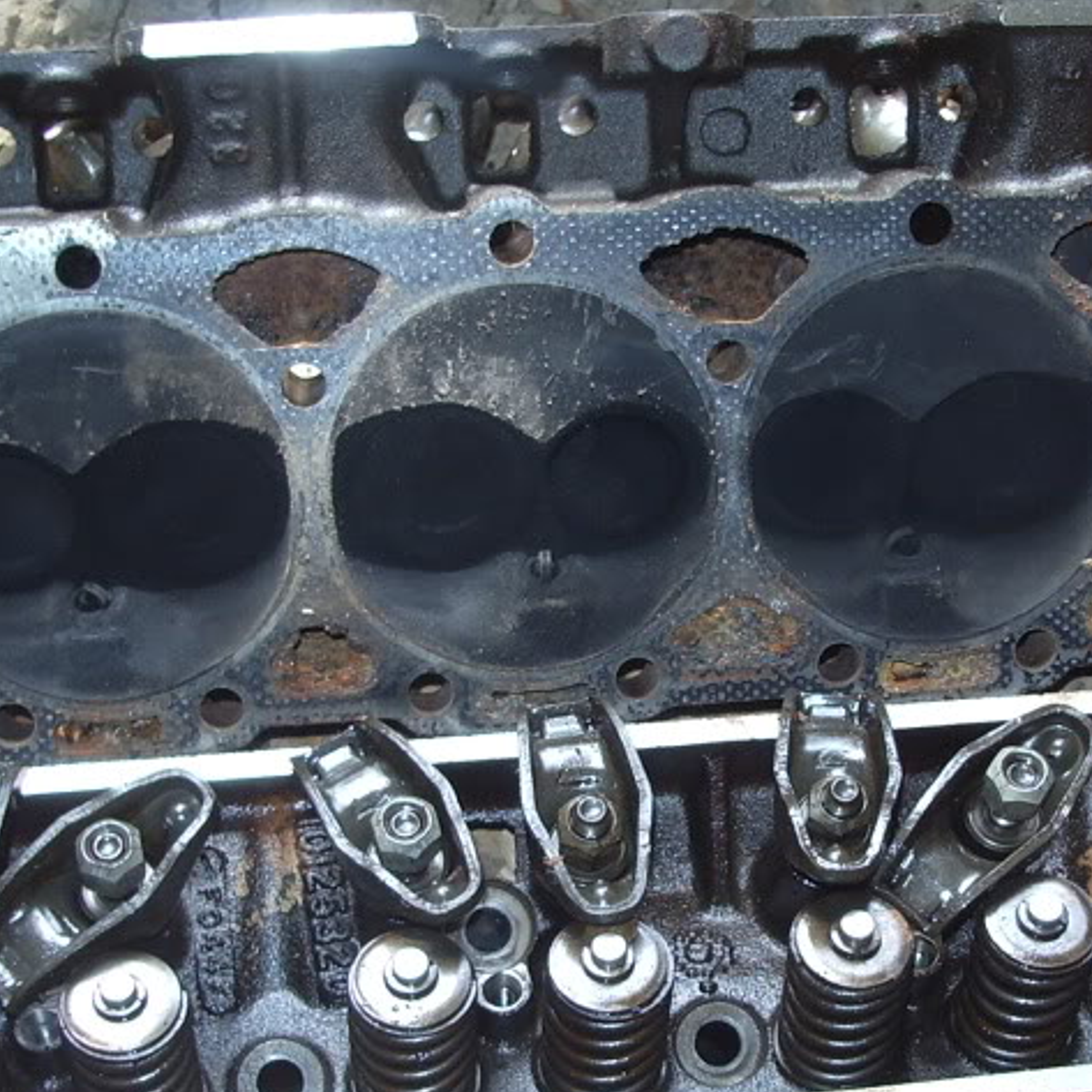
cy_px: 626
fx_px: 2391
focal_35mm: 67
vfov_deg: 25.7
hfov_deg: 25.5
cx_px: 755
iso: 100
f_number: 2.6
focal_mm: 5.8
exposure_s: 1/80
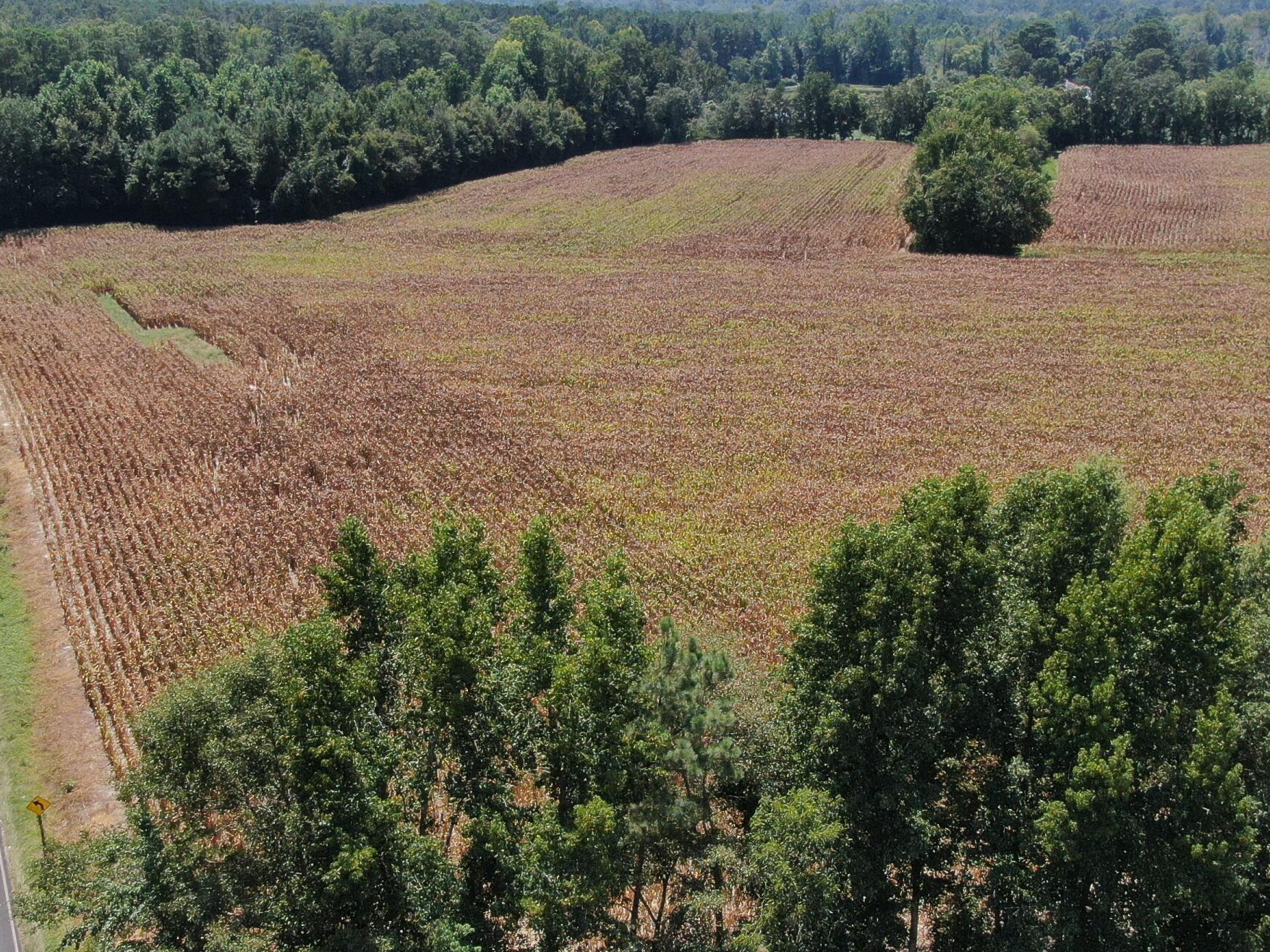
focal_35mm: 41
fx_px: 1504
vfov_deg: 35.1
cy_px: 473
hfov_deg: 45.7
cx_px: 589
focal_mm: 4.39
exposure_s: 1/1000
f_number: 2.8
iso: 100
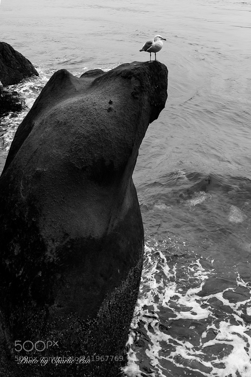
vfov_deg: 57.2
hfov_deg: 40.0
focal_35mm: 33
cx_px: 126
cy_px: 188
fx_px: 345
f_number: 5
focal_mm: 22
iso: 125
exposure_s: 1/100
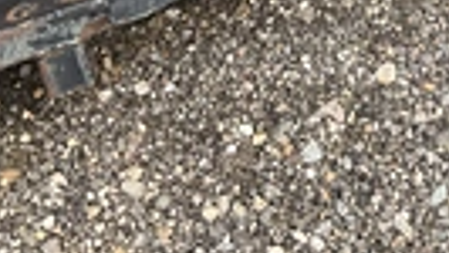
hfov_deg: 21.4
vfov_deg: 11.8
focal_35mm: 95
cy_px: -206
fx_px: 1132
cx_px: 479
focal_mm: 3
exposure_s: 1/749
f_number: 1.8
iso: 25
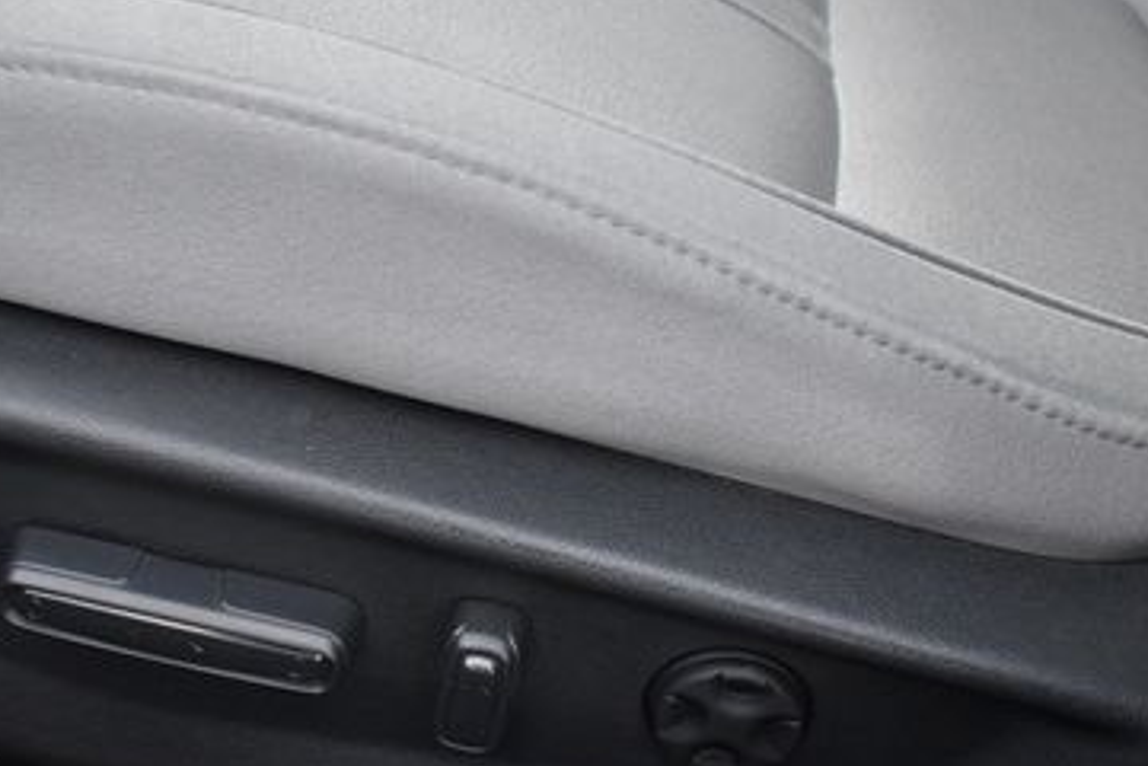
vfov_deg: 28.0
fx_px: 1531
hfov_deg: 40.7
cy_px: 458
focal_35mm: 48
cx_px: 408
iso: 1250
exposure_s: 1/125
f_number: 3.5
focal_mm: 18
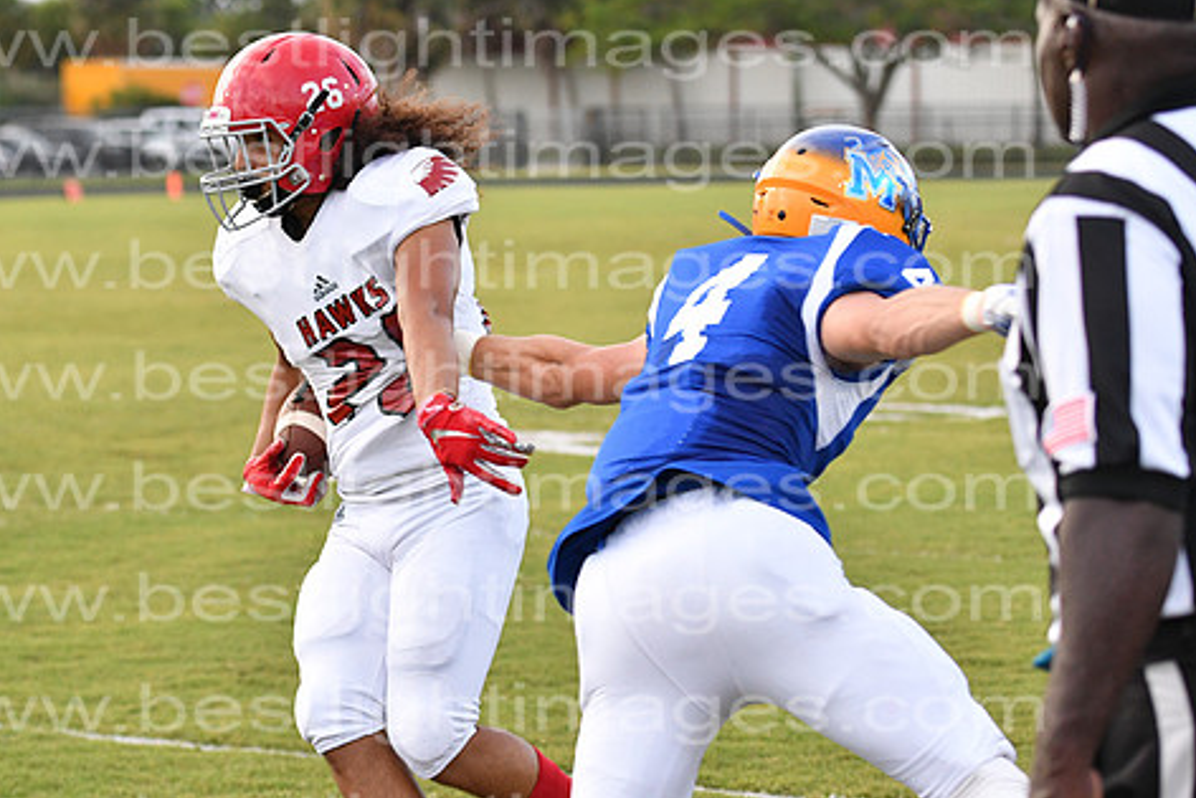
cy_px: 437
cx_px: 469
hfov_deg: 15.9
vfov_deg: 10.6
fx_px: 4287
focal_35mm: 129
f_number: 3.2
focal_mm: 70
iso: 1600
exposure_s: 1/1250
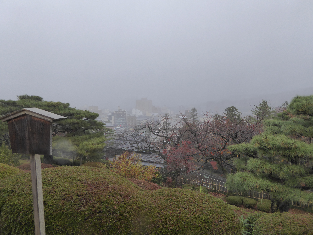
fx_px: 226
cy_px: 118
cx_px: 156
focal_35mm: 25
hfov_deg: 69.4
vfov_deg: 54.9
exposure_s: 1/250
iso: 200
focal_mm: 4.3
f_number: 3.3
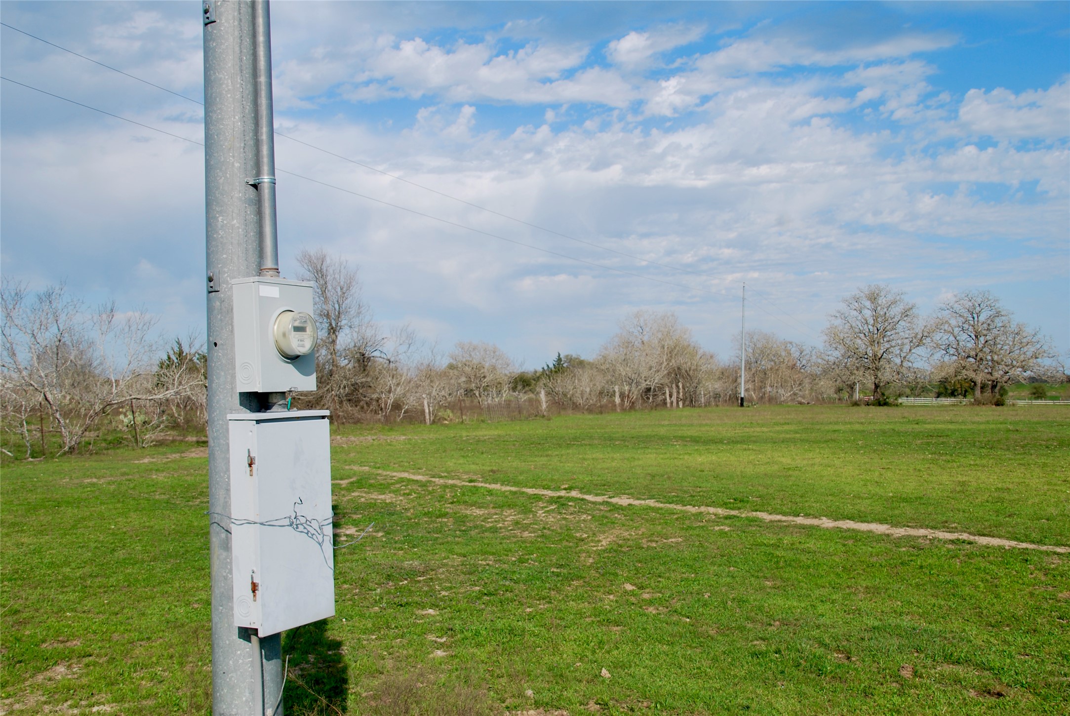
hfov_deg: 51.2
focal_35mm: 38
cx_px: 535
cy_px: 358
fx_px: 1116
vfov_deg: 35.6
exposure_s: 1/250
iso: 100
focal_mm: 25
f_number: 8
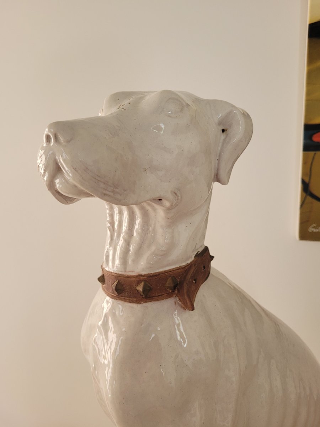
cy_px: 214
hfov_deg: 53.1
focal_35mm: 26
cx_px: 160
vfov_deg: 67.3
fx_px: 320
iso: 160
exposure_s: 1/100
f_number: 1.8
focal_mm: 5.4
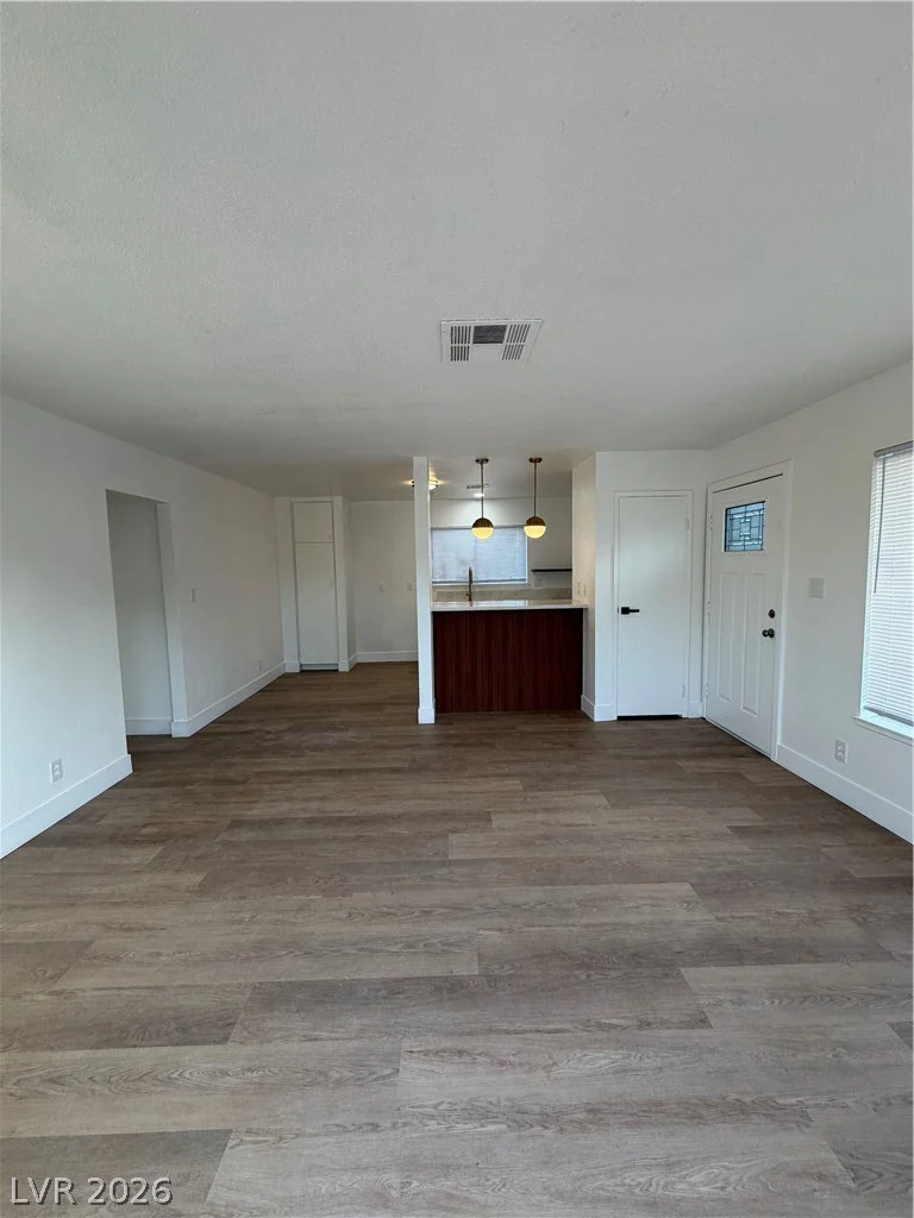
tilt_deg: -4.4
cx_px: 457
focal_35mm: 14
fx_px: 493
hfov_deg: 85.7
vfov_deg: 102.1
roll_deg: -0.5
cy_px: 609
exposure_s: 1/120
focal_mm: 2.22
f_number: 2.2
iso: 100
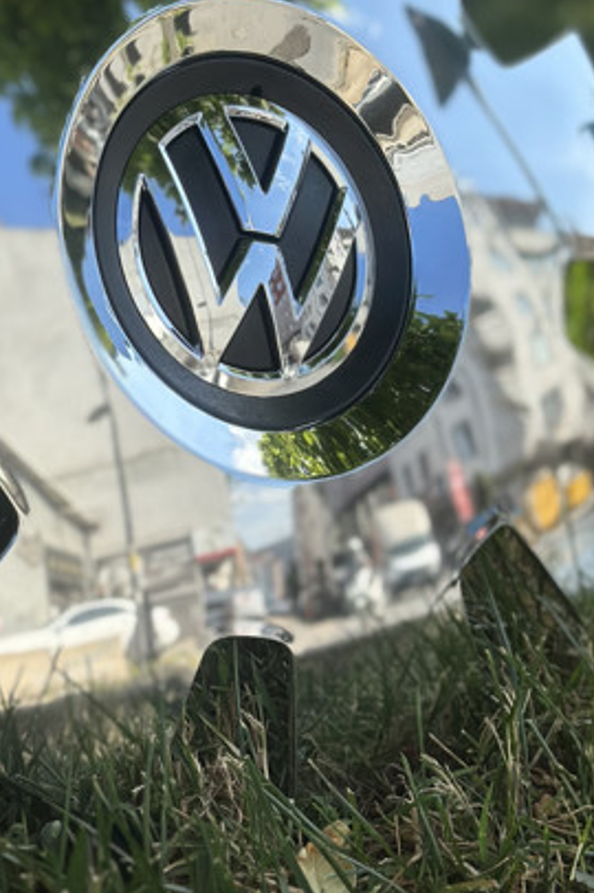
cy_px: 251
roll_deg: -5.3
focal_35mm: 82
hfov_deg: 16.6
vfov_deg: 24.6
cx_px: 198
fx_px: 2033
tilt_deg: -11.8
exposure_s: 1/3472
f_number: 1.78
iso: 80
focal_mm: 6.86
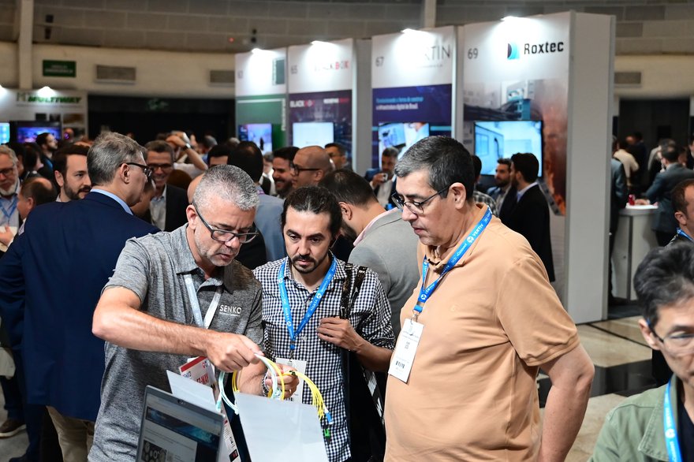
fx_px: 983
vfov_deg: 26.5
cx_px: 347
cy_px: 231
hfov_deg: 38.9
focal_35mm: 51
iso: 2500
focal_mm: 34.5
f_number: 2.8
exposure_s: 1/400
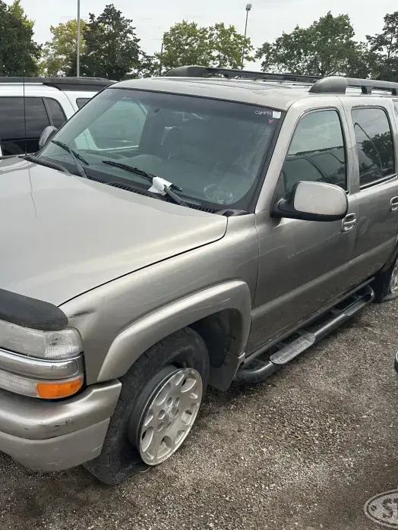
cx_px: 134
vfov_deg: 55.3
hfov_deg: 42.4
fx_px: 506
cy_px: 266
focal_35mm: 33
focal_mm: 6.86
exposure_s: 1/2732
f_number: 1.78
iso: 80
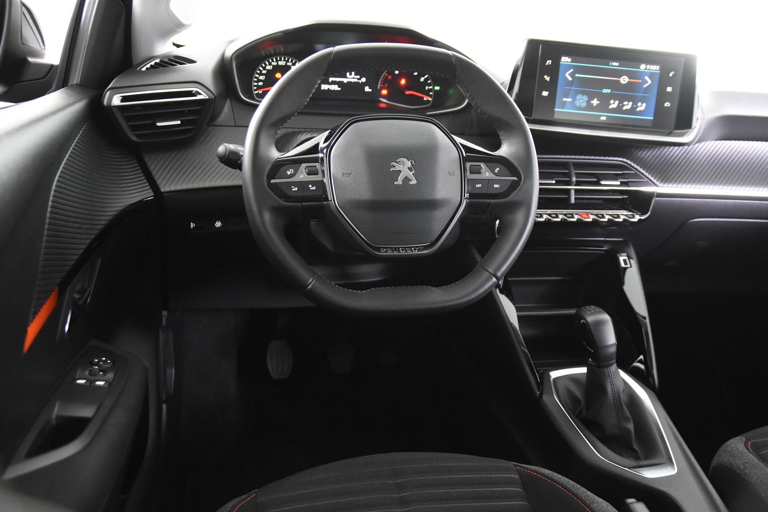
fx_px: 768
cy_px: 256
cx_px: 384
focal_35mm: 36
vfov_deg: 36.9
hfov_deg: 53.1
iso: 5600
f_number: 3
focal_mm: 24
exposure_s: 1/40
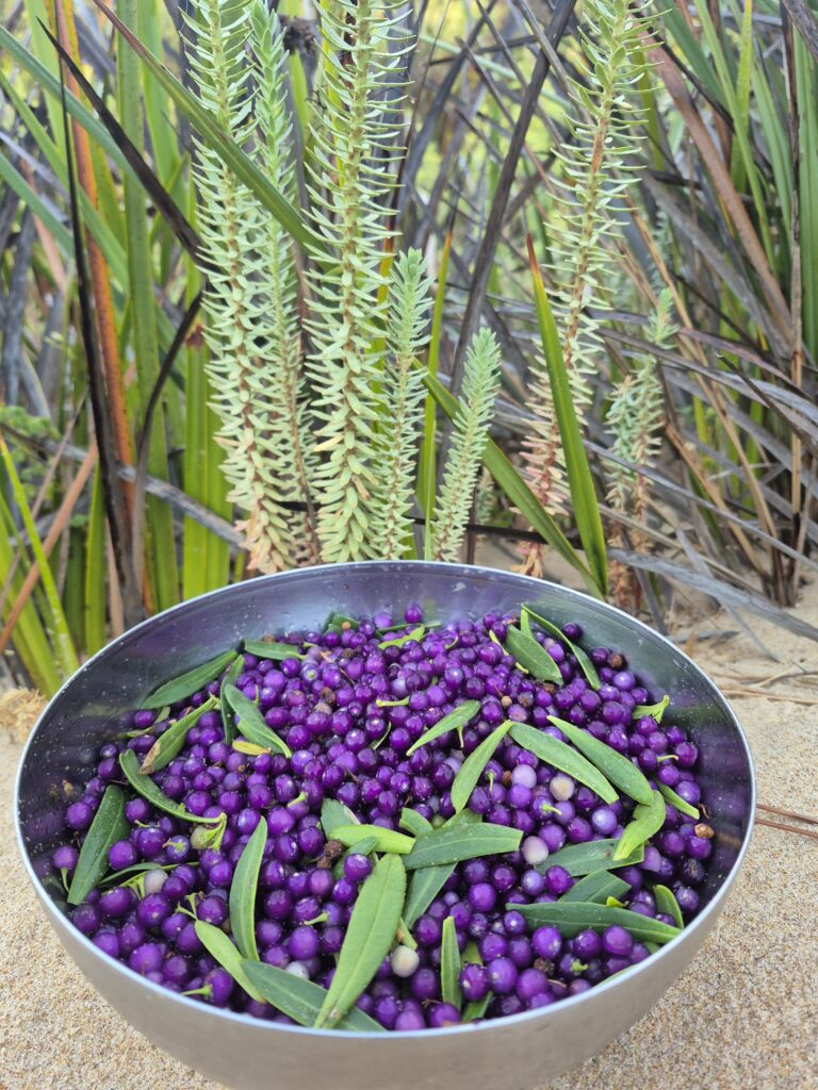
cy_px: 545
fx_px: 725
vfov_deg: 73.9
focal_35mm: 23
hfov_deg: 58.9
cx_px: 409
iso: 320
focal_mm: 5.4
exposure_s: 1/100
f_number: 1.8
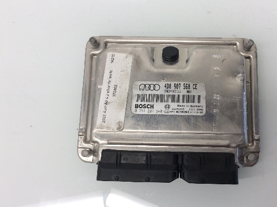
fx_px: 312
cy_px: 101
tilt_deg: -78.6
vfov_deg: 36.7
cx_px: 163
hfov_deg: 47.7
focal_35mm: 39
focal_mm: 3.3
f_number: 2.4
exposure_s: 1/60
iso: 50
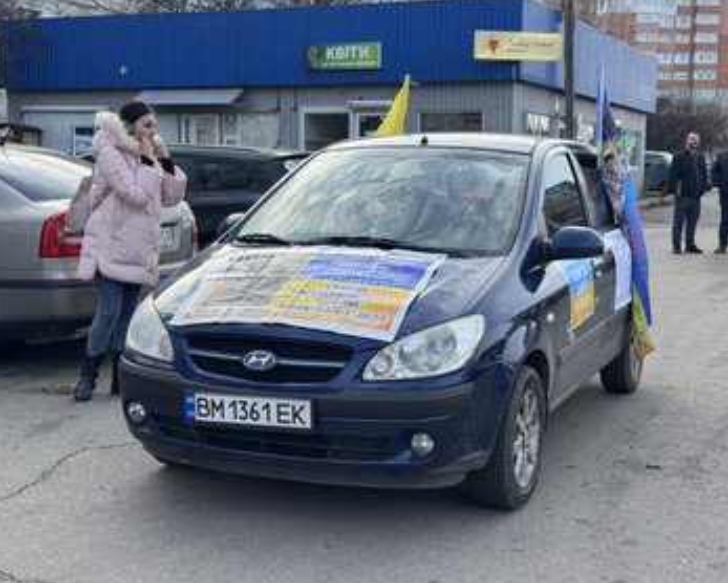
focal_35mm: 54
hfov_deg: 34.7
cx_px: 378
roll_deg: -0.4
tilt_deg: -7.2
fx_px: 1164
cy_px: 294
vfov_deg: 28.1
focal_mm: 6.76
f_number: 1.78
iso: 64
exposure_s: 1/1027
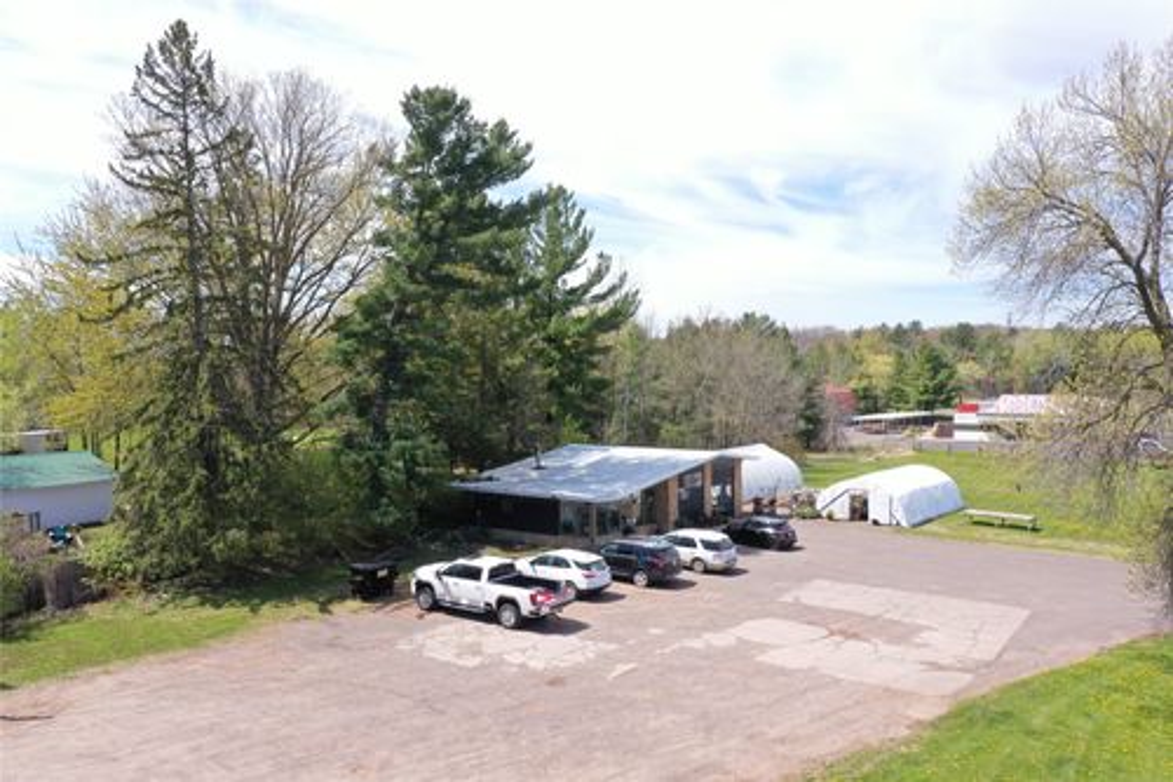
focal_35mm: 28
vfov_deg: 46.4
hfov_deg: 65.5
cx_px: 586
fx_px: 912
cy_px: 391
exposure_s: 1/120
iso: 100
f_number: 8
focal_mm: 10.26
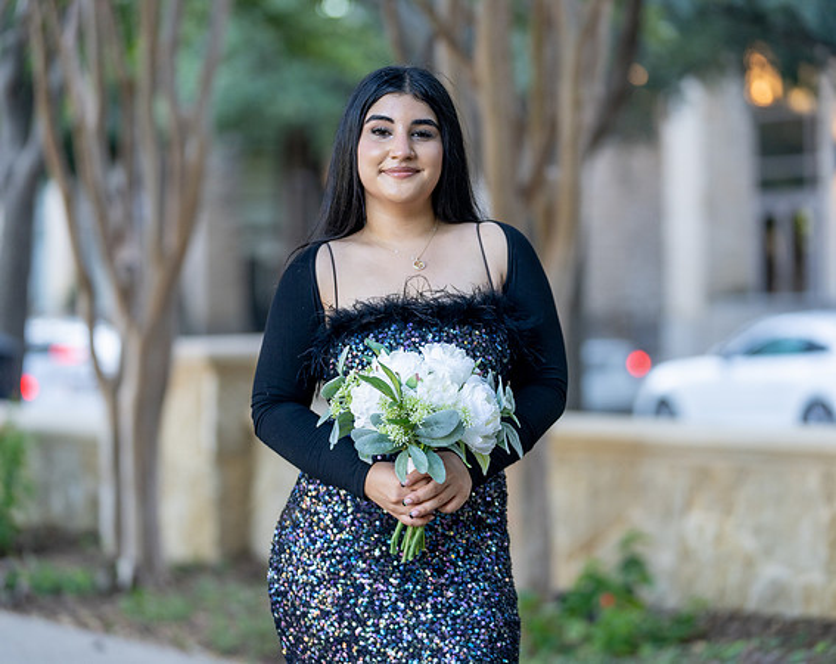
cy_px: 332
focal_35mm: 145
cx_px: 420
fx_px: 3571
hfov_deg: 13.4
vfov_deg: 10.6
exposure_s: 1/320
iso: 500
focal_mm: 124
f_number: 2.8
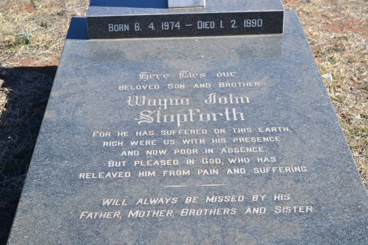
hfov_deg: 29.2
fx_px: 705
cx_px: 184
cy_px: 122
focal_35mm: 69
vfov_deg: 19.7
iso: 180
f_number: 5.6
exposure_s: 1/125
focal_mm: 46
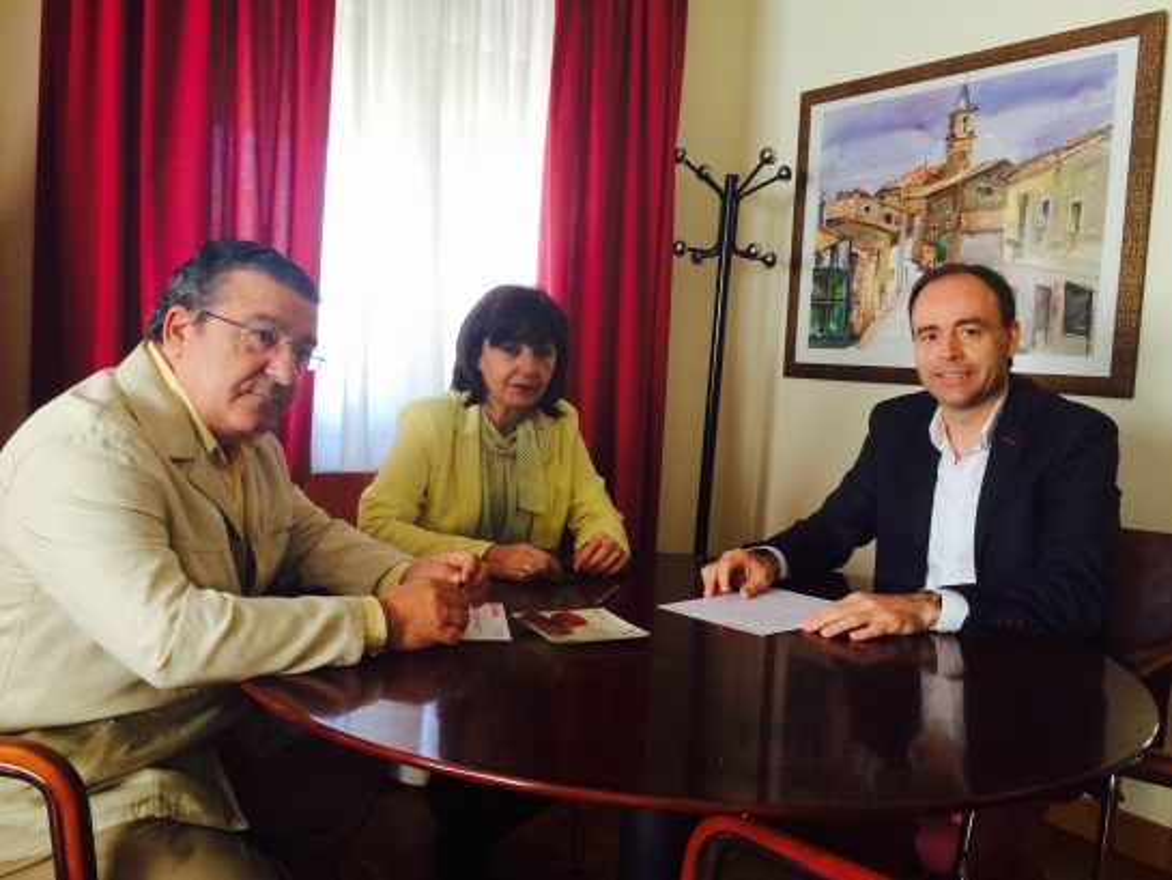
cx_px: 586
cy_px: 440
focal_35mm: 29
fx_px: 982
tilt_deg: -5.2
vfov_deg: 48.2
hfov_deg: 61.6
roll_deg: -2.4
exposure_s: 1/30
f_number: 2.2
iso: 40
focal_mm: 4.15
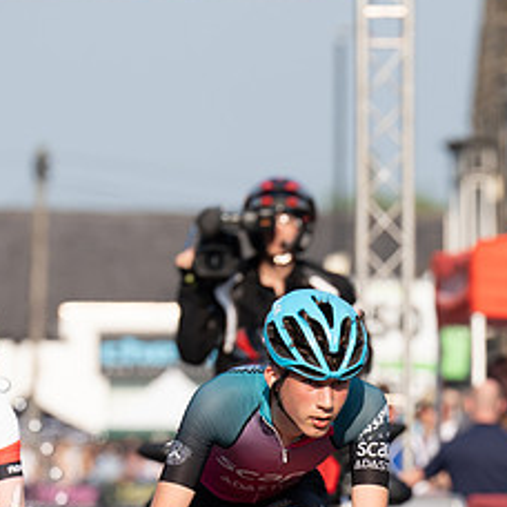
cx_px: 475
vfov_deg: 2.9
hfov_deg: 2.9
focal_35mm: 602
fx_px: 9975
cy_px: 406
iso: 160
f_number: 4.5
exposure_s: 1/1000
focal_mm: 191
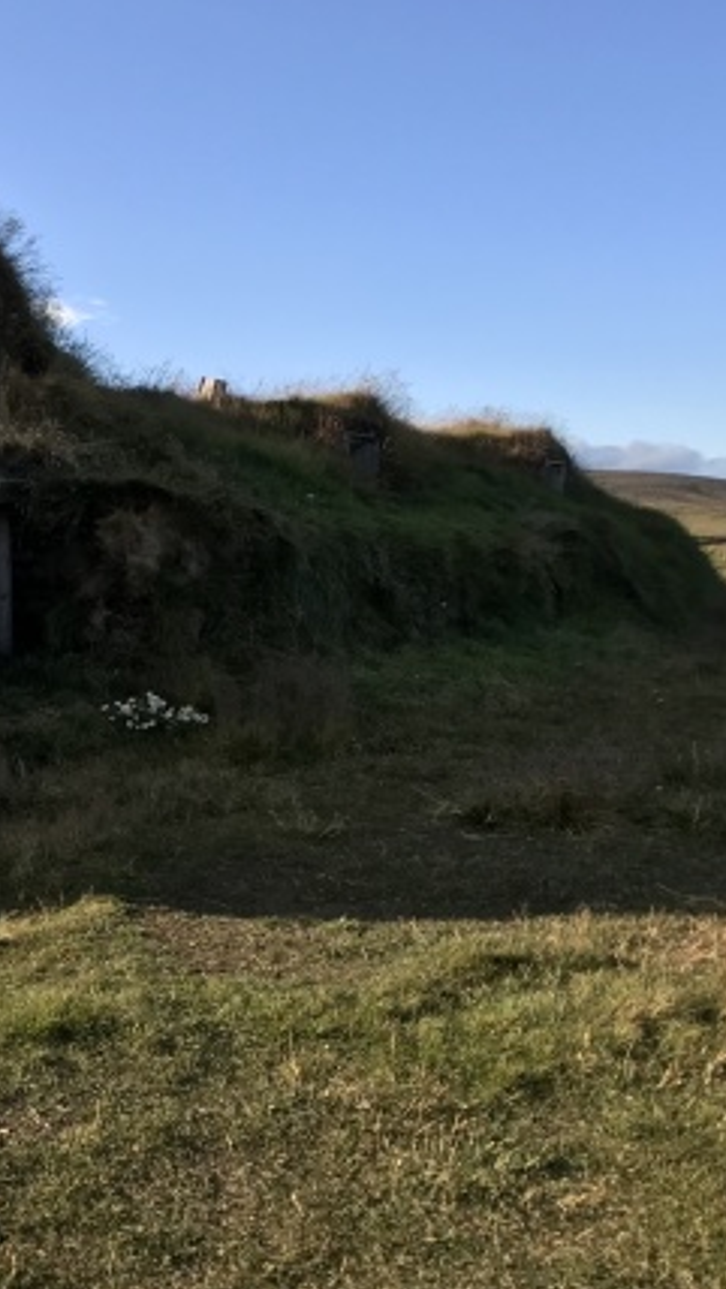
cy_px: 654
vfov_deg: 36.6
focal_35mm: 57
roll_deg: +1.3
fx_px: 1949
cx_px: -33
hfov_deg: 20.3
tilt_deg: -1.6
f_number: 1.8
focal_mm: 3.99
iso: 20
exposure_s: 1/1212
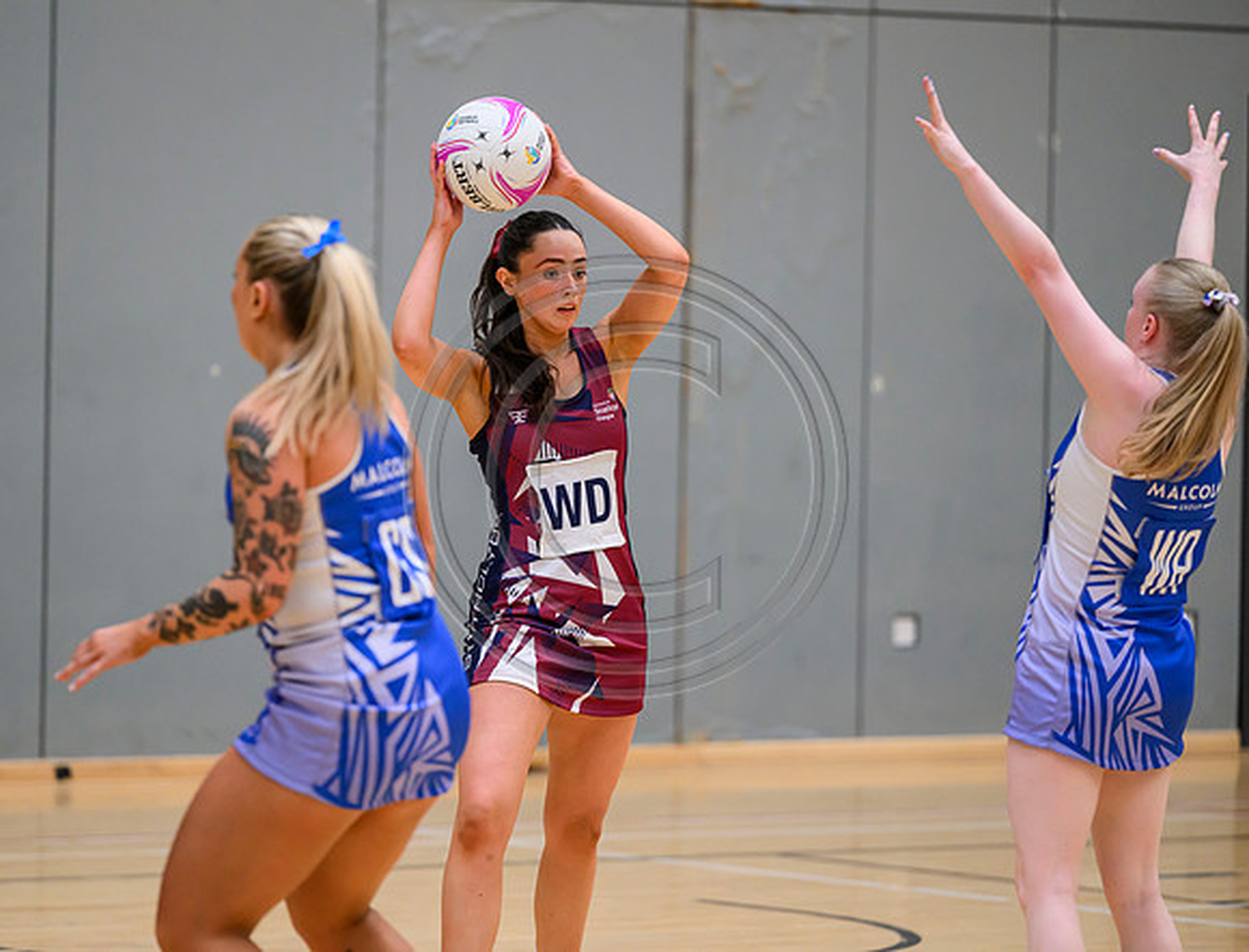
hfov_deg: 9.0
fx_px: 7932
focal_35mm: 219
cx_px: 535
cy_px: 476
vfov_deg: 6.9
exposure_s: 1/1250
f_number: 3.2
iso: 3200
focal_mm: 200
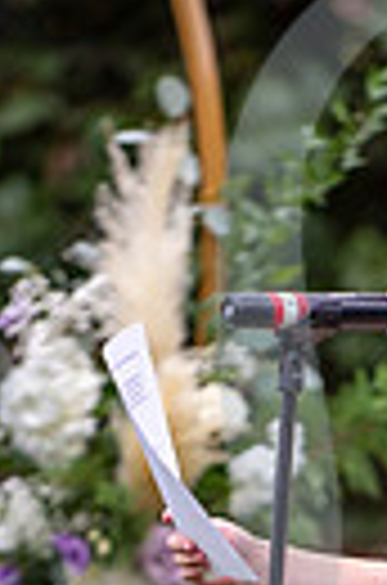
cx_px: 364
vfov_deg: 3.3
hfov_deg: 2.2
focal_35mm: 625
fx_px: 10131
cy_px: 688
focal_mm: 180
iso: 640
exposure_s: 1/640
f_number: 2.8
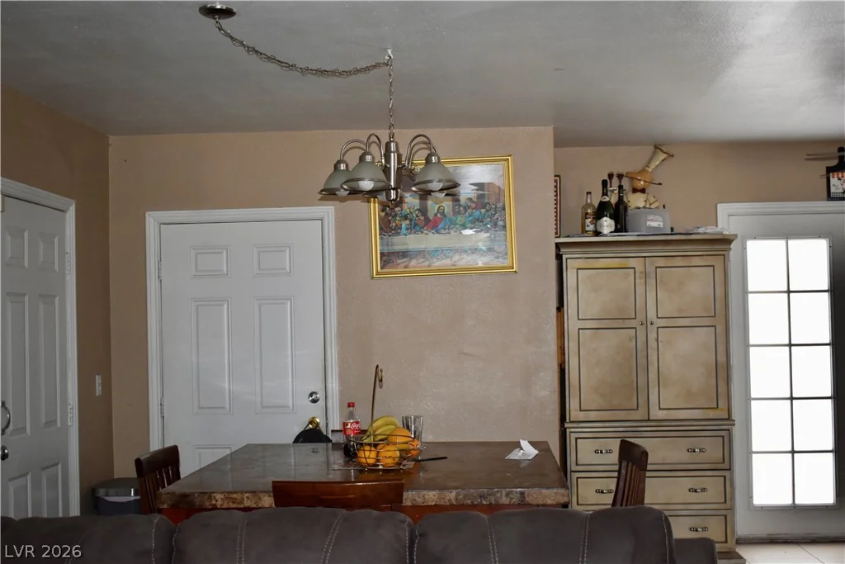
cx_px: 422
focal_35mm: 45
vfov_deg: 29.9
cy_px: 282
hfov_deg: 43.6
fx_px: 1056
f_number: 4.2
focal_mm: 30
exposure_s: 1/60
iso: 800
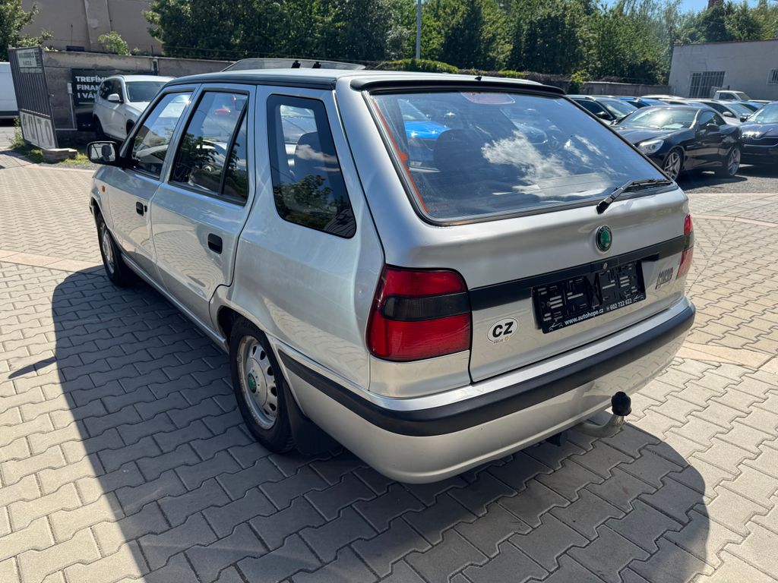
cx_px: 389
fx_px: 539
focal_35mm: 24
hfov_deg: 71.6
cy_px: 292
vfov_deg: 56.8
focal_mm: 6.76
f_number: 1.78
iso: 80
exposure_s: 1/2710
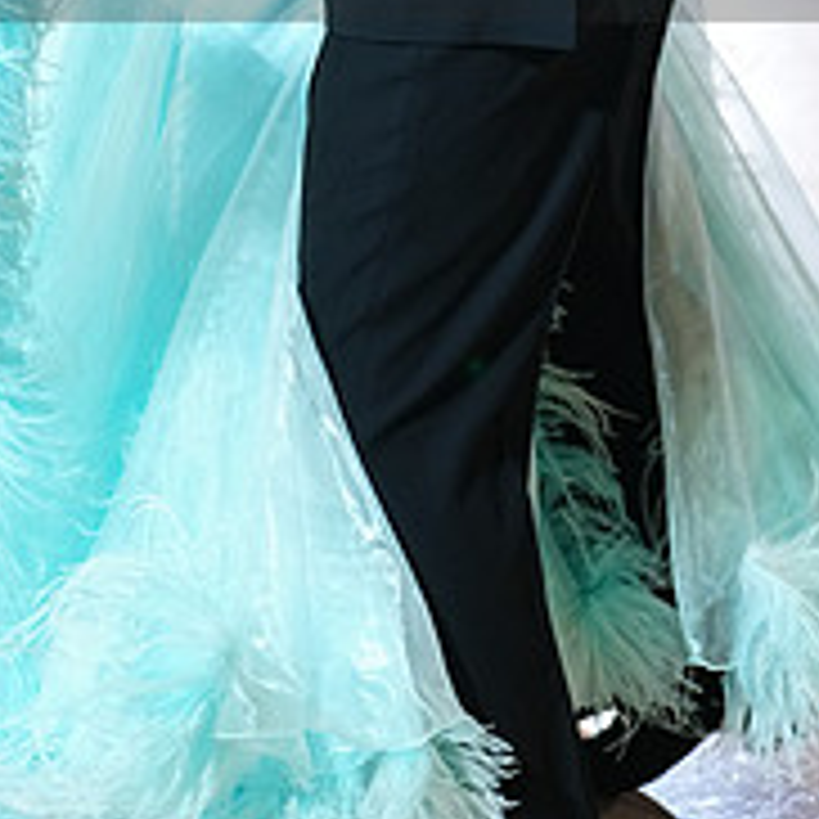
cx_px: 430
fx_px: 5086
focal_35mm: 190
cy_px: -126
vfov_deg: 9.1
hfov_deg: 9.2
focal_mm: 70
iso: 2000
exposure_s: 1/400
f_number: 2.8
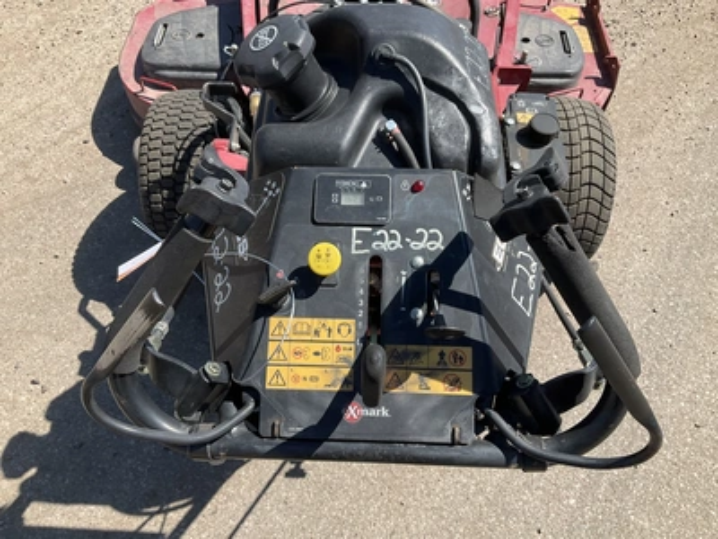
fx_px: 602
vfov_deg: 48.2
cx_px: 359
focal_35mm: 29
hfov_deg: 61.7
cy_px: 270
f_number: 1.8
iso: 25
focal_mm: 3
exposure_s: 1/1076
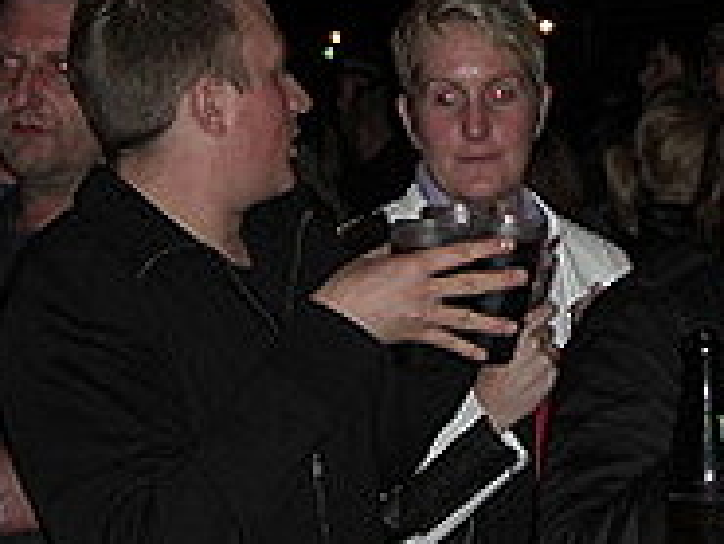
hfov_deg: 17.5
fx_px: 2302
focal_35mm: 110
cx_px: 687
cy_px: 68
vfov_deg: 13.4
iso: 200
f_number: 2.8
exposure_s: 1/60
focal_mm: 7.9
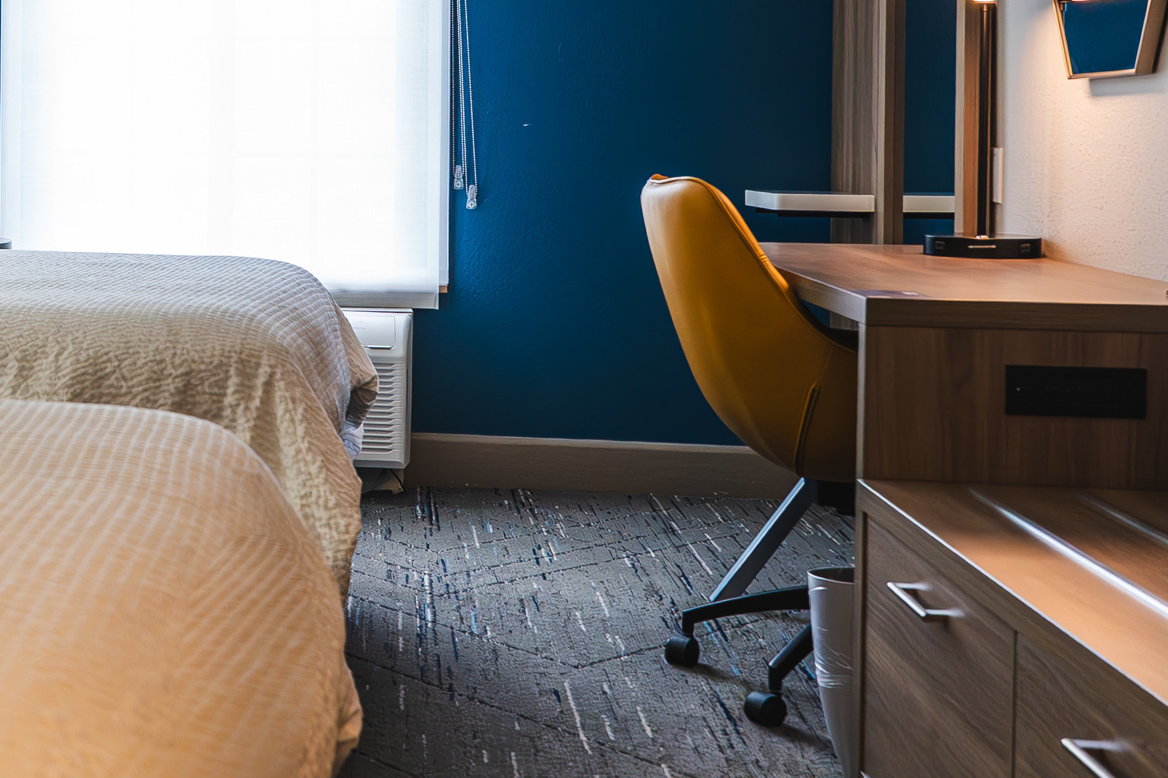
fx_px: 2011
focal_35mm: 62
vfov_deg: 21.6
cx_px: -27
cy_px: 135
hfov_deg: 30.0
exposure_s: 1/50
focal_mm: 24
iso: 3200
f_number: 4.5
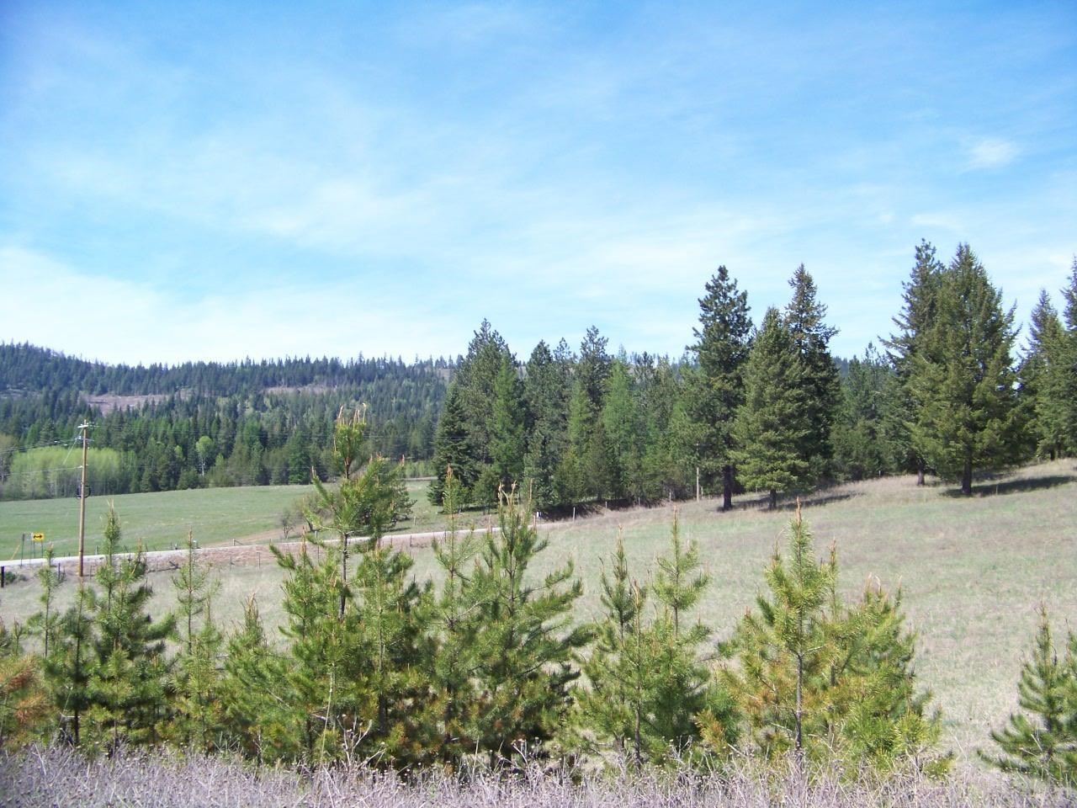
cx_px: 538
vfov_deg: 39.7
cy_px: 404
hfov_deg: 51.4
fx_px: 1120
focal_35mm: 36
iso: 64
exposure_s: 1/500
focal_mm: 5.85
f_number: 2.8
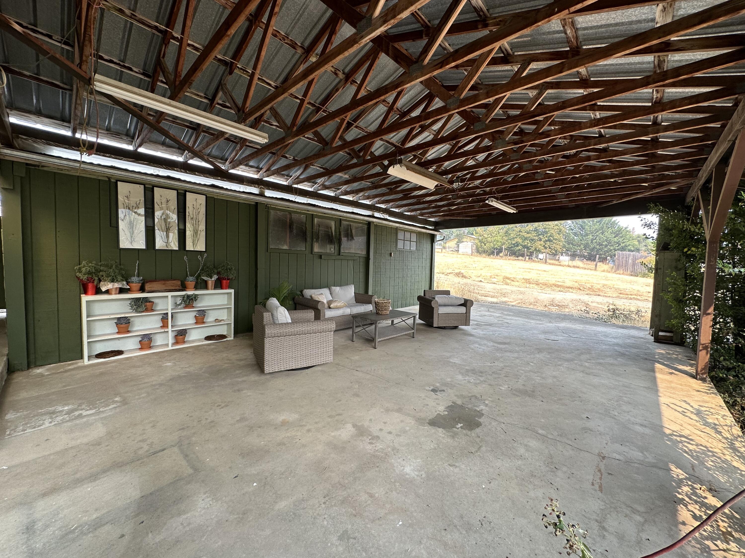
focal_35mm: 14
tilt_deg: -4.0
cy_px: 279
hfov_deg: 102.1
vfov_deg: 85.7
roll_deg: -1.6
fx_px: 301
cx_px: 372
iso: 40
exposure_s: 1/143
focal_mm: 2.22
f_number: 2.2
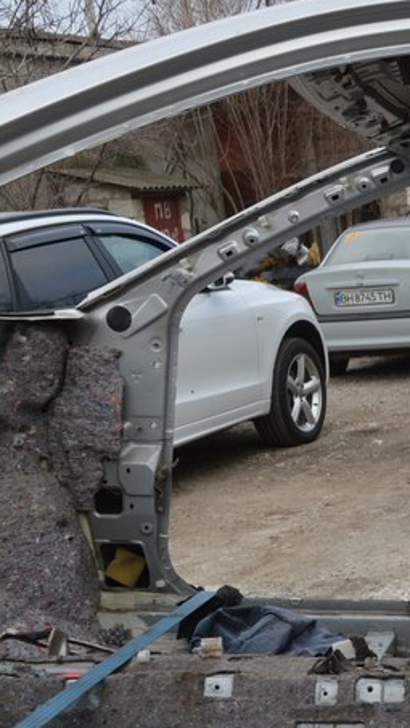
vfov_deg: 29.6
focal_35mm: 71
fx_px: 1371
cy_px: 475
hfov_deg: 15.6
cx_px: 616
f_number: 5.6
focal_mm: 20
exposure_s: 1/125
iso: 110
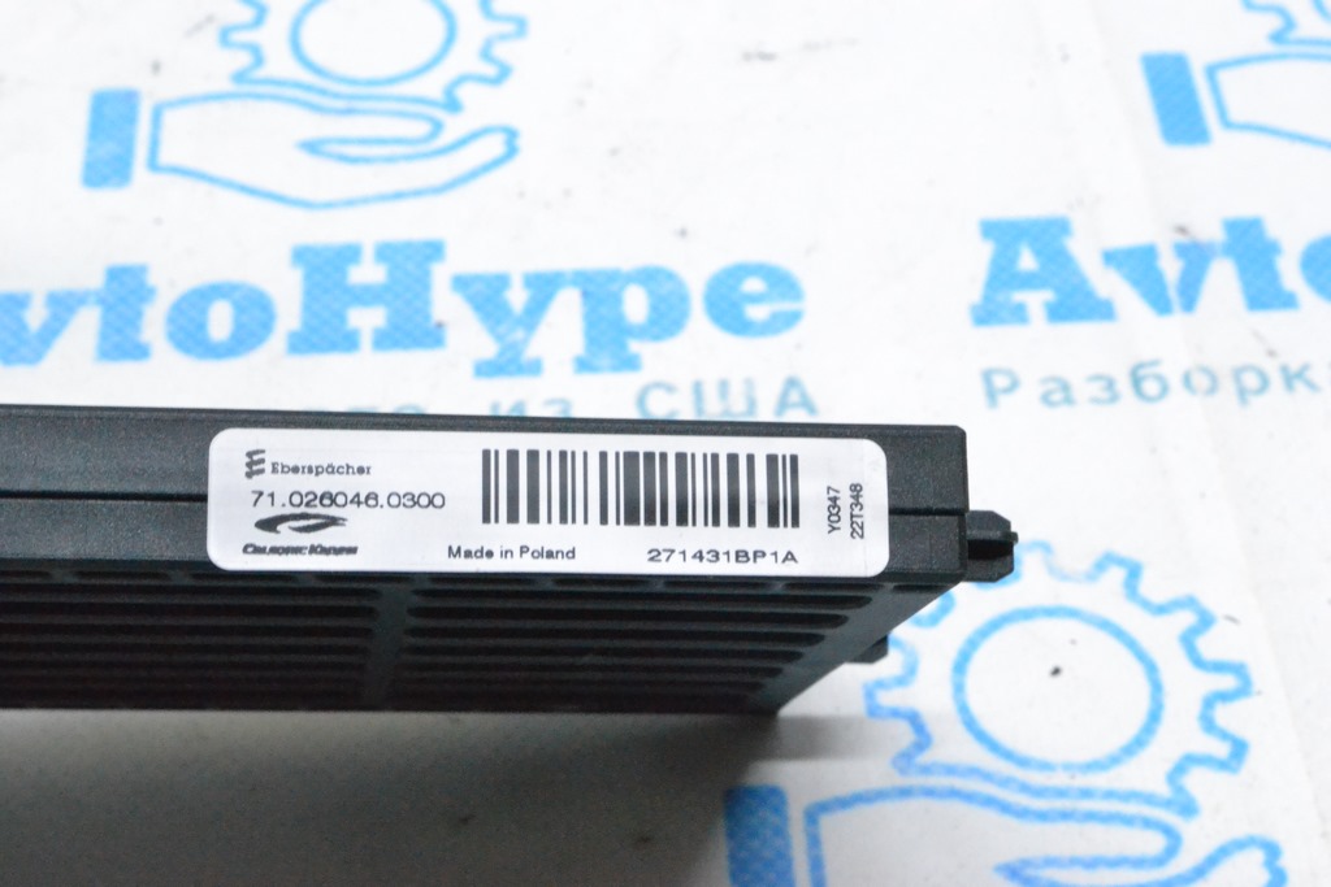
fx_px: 2662
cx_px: 666
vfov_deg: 18.9
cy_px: 444
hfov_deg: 28.1
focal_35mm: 72
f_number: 18
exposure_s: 1/50
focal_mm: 48
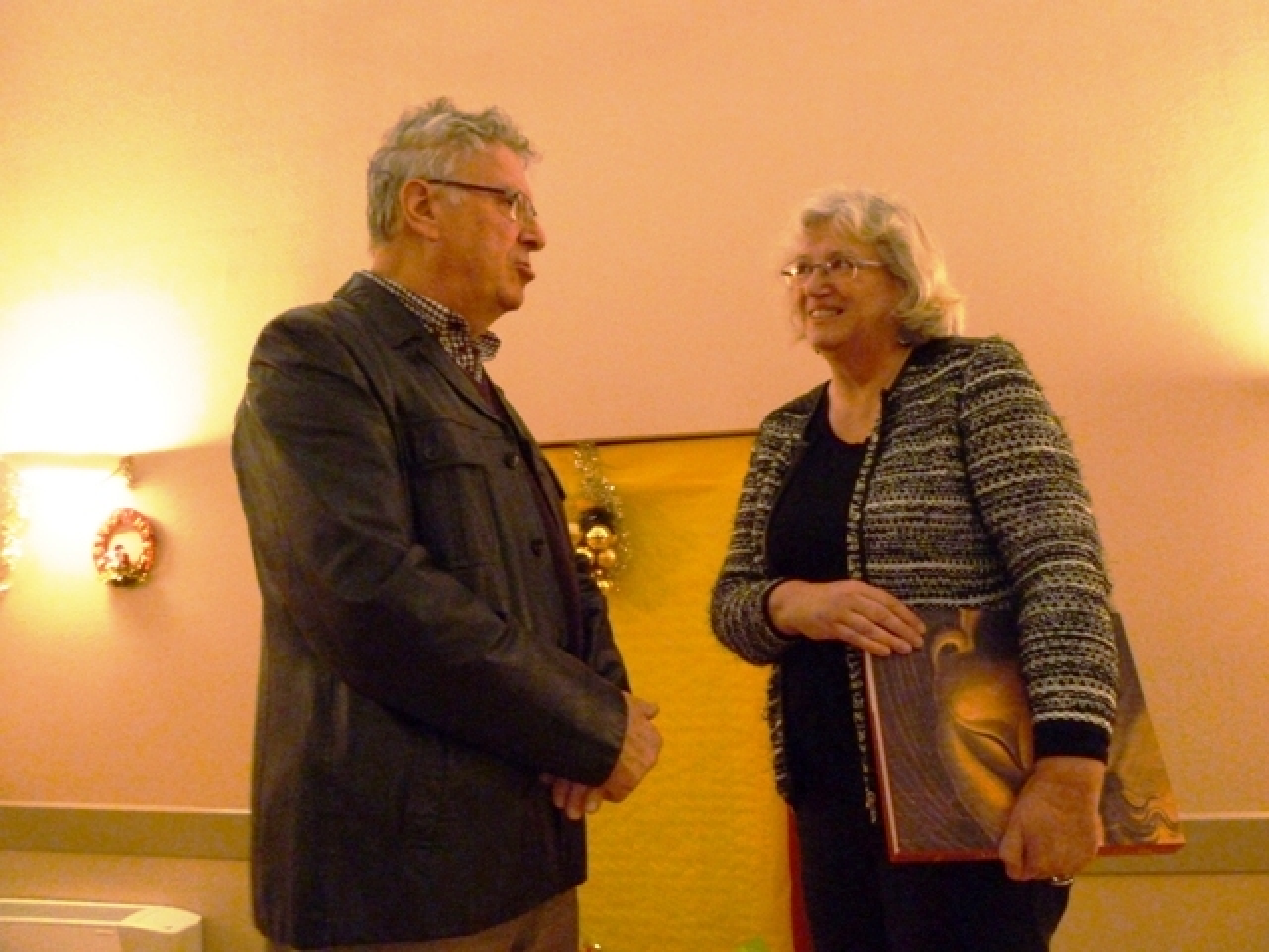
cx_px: 634
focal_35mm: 29
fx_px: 1063
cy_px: 476
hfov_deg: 61.7
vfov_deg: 48.2
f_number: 3.3
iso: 800
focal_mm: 5.2
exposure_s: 1/15
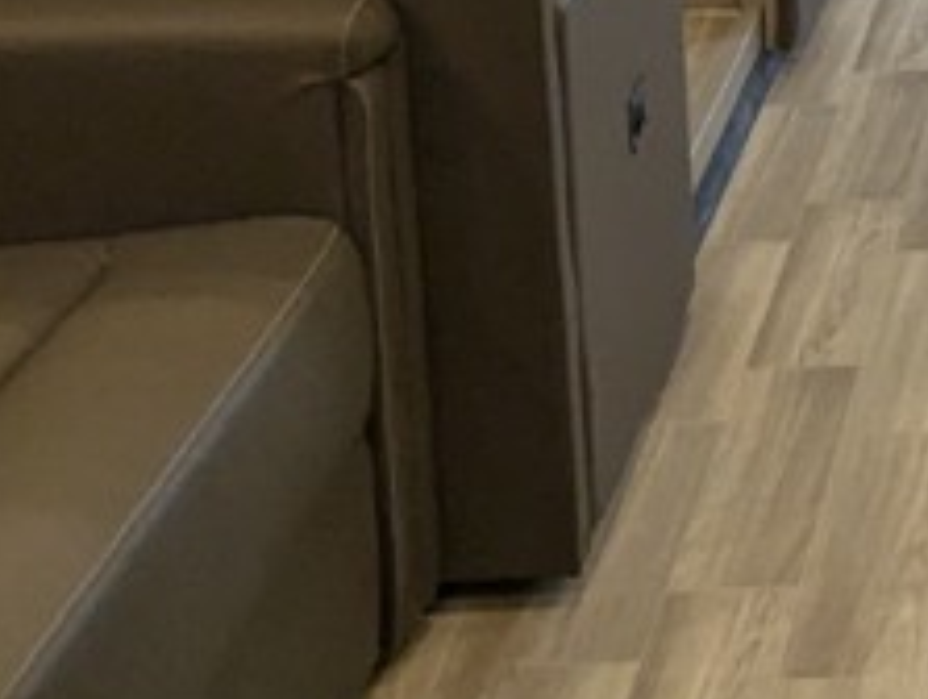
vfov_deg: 13.8
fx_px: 2685
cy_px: -391
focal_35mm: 100
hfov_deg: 17.3
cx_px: 1471
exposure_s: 1/122
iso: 177
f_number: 2.2
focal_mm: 2.35
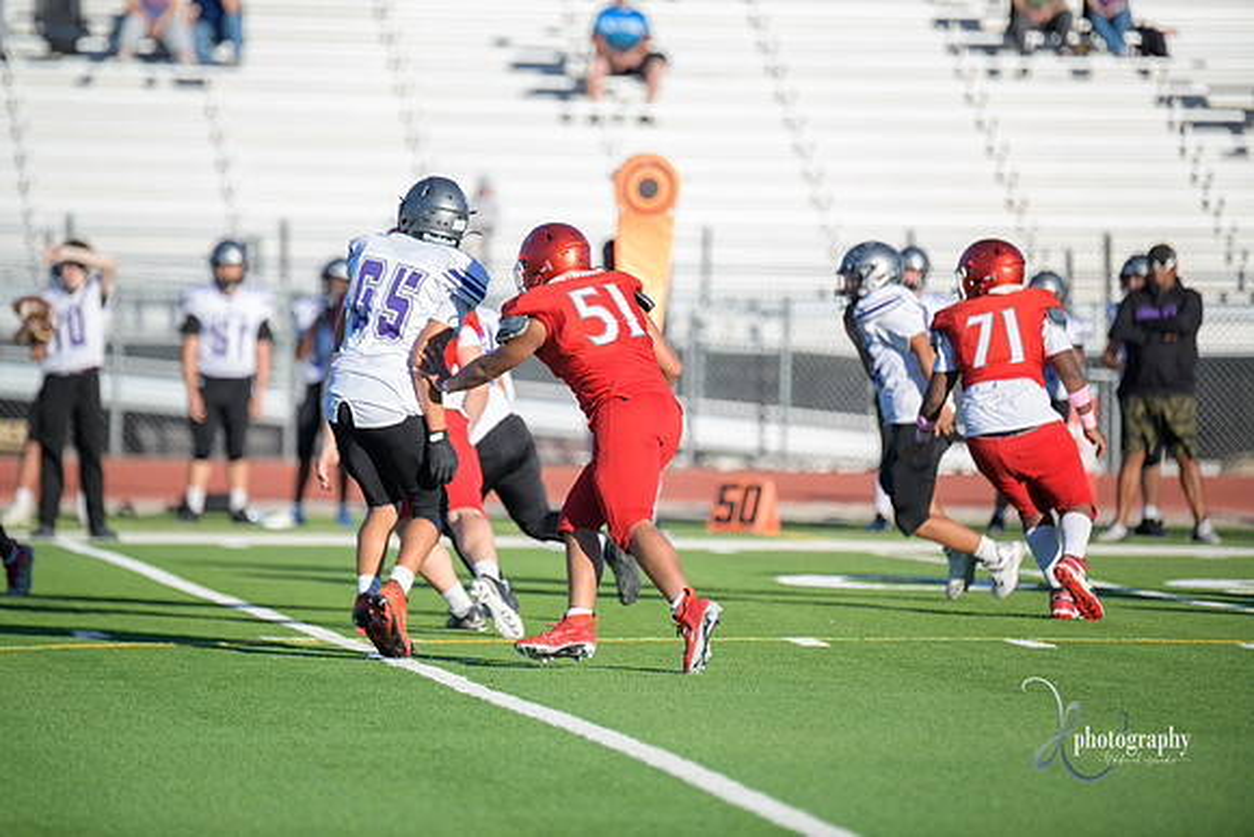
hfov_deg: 7.6
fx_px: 9407
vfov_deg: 5.1
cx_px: 627
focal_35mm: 270
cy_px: 418
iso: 400
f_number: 2.8
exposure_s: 1/4000
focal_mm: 270
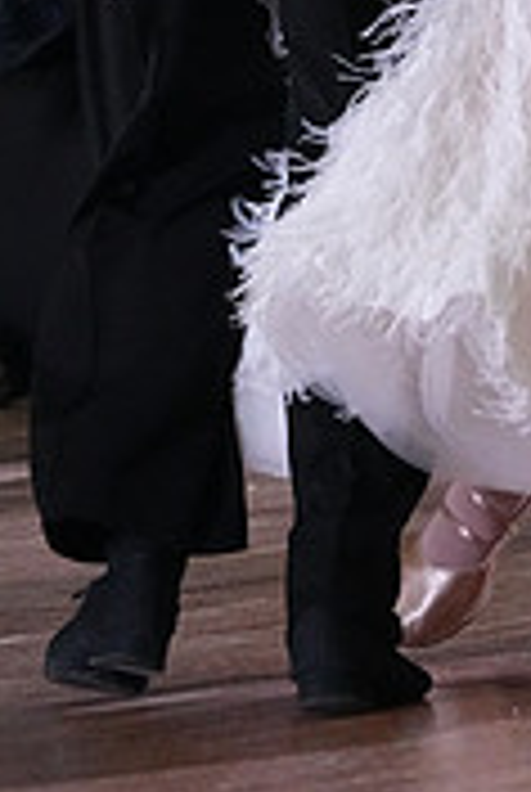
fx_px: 14500
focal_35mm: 658
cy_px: -297
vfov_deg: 3.1
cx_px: 466
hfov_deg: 2.1
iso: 10000
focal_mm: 200
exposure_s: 1/400
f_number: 6.3
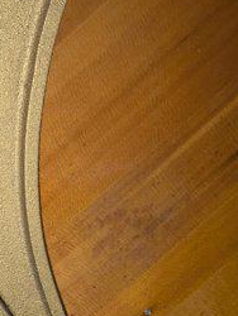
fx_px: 659
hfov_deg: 19.8
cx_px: -6
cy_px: 279
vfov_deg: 26.2
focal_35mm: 72
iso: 815
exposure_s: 1/25
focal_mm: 5.43
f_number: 1.89
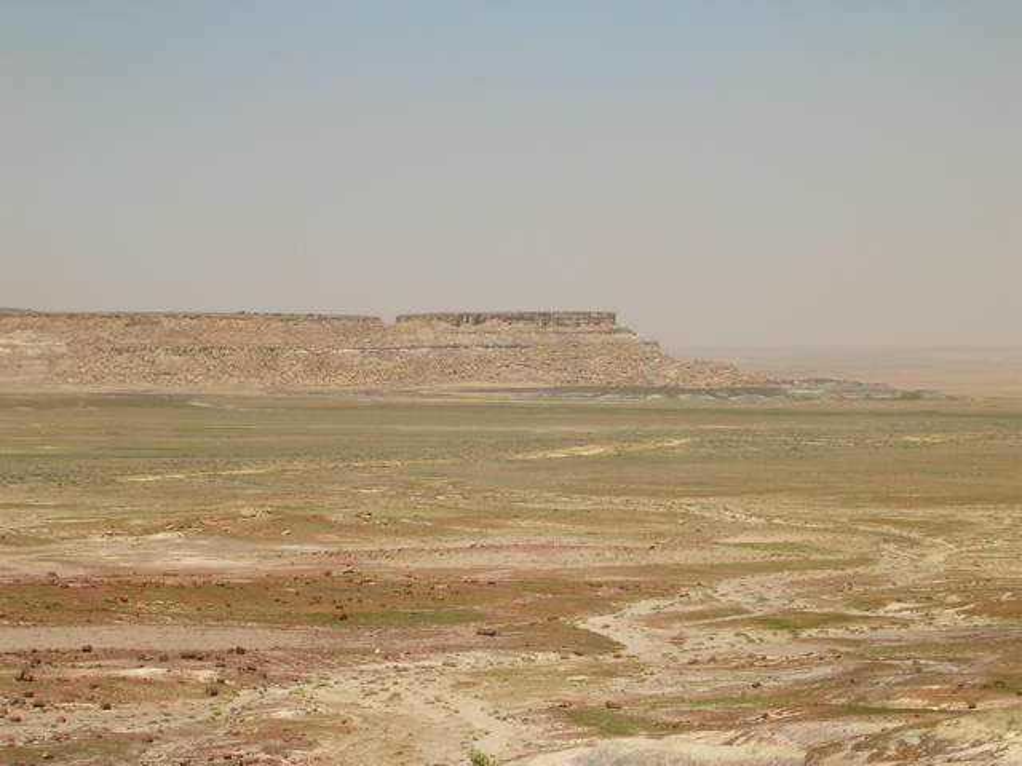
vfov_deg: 12.9
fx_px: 3395
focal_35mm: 115
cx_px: 511
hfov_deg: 17.1
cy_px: 383
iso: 50
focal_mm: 17.4
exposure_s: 1/560
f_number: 4.9
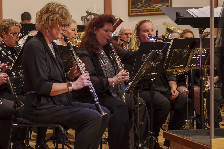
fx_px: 485
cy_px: 73
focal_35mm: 78
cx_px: 85
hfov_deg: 25.9
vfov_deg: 17.5
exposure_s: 1/13
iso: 800
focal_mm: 45
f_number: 4.5
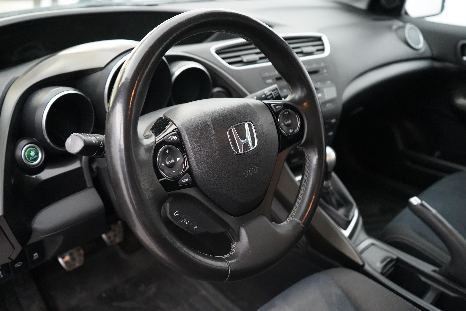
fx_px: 388
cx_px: 233
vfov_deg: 43.6
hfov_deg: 61.9
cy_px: 156
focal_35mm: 30
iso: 12800
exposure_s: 1/100
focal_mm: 30
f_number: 3.5
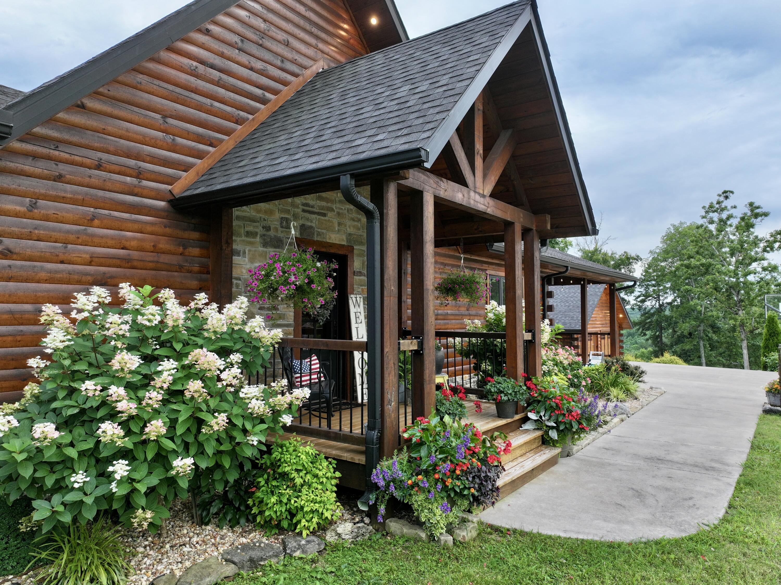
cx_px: 390
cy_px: 292
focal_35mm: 24
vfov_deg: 56.8
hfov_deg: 71.6
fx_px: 541
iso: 380
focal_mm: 12.29
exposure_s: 1/400
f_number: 2.8
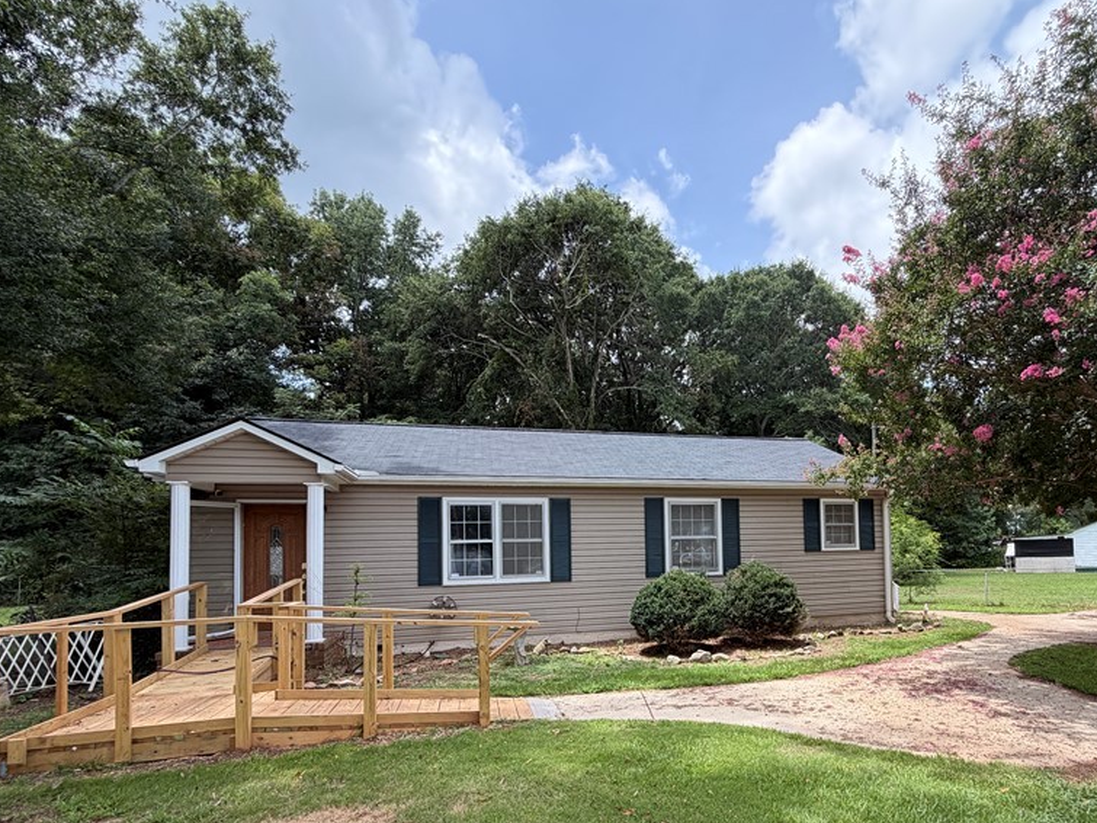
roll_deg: +1.6
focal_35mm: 19
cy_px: 526
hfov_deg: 83.4
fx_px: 602
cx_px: 670
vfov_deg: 67.4
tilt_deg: +2.0
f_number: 2.2
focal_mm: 2.22
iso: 40
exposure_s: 1/502
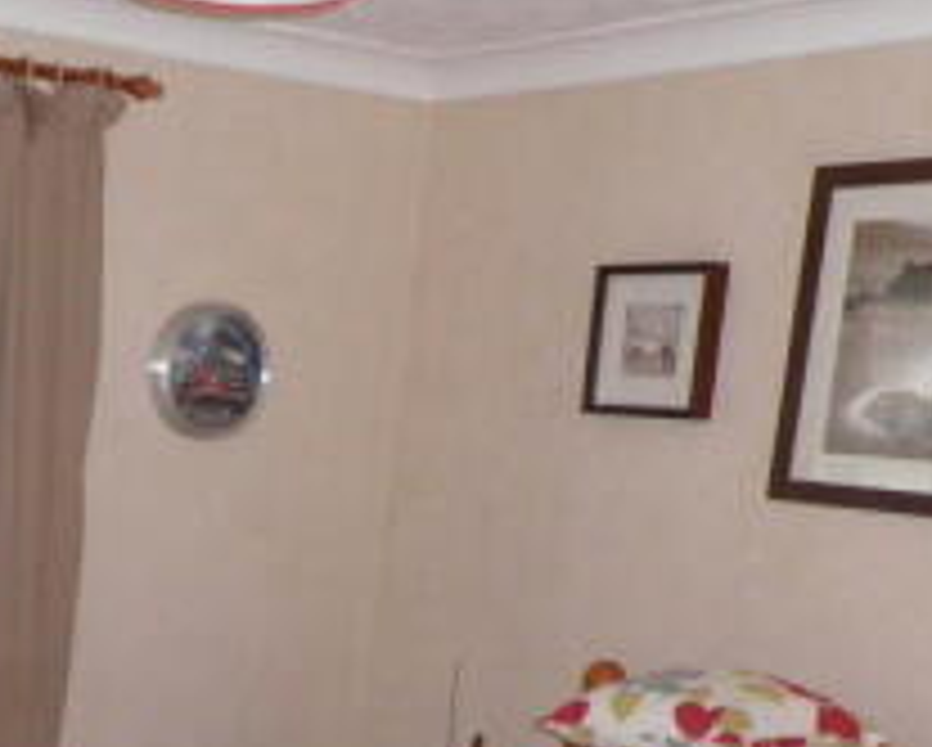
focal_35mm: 66
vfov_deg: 22.1
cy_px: 790
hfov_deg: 27.3
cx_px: 29
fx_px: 1822
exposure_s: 1/30
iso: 200
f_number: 3.3
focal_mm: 4.3
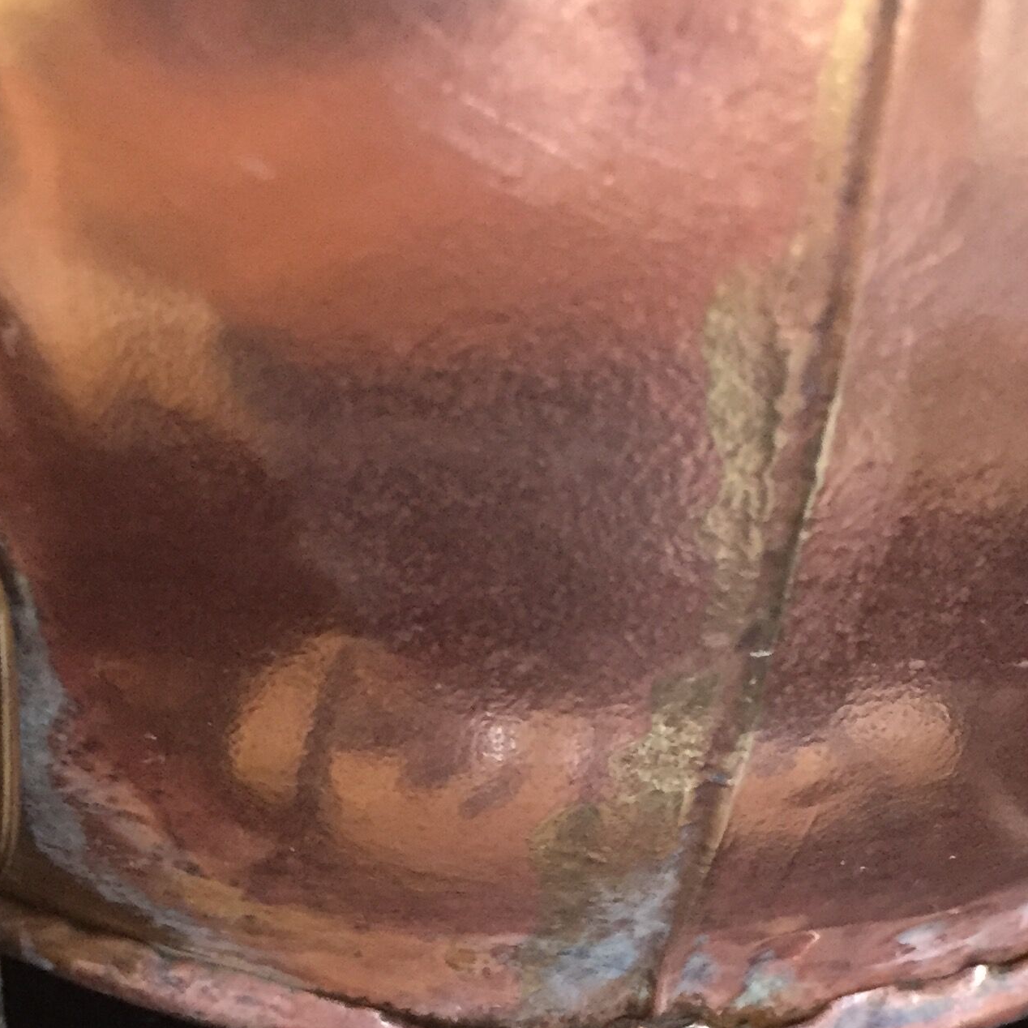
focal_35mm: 66
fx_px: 2218
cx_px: 619
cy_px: 983
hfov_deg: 26.0
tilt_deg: -38.3
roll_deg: -3.7
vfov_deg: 25.1
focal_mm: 4.15
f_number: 2.2
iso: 250
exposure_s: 1/25
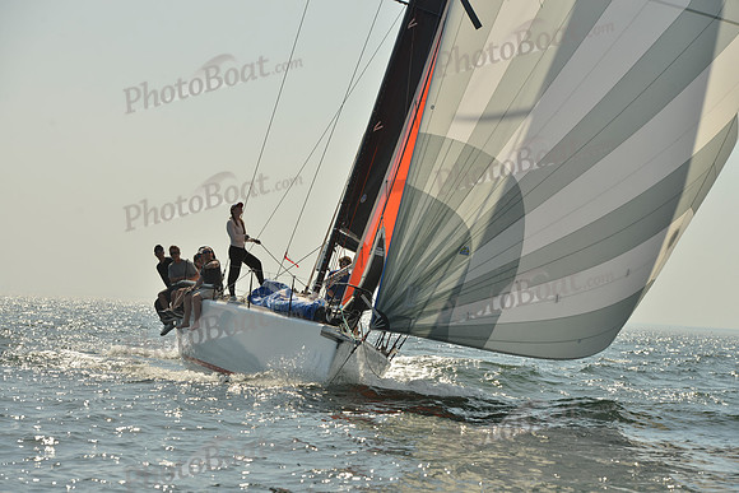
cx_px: 370
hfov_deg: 15.2
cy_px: 246
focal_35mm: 135
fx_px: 2772
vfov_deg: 10.2
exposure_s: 1/1250
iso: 200
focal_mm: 135
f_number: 9
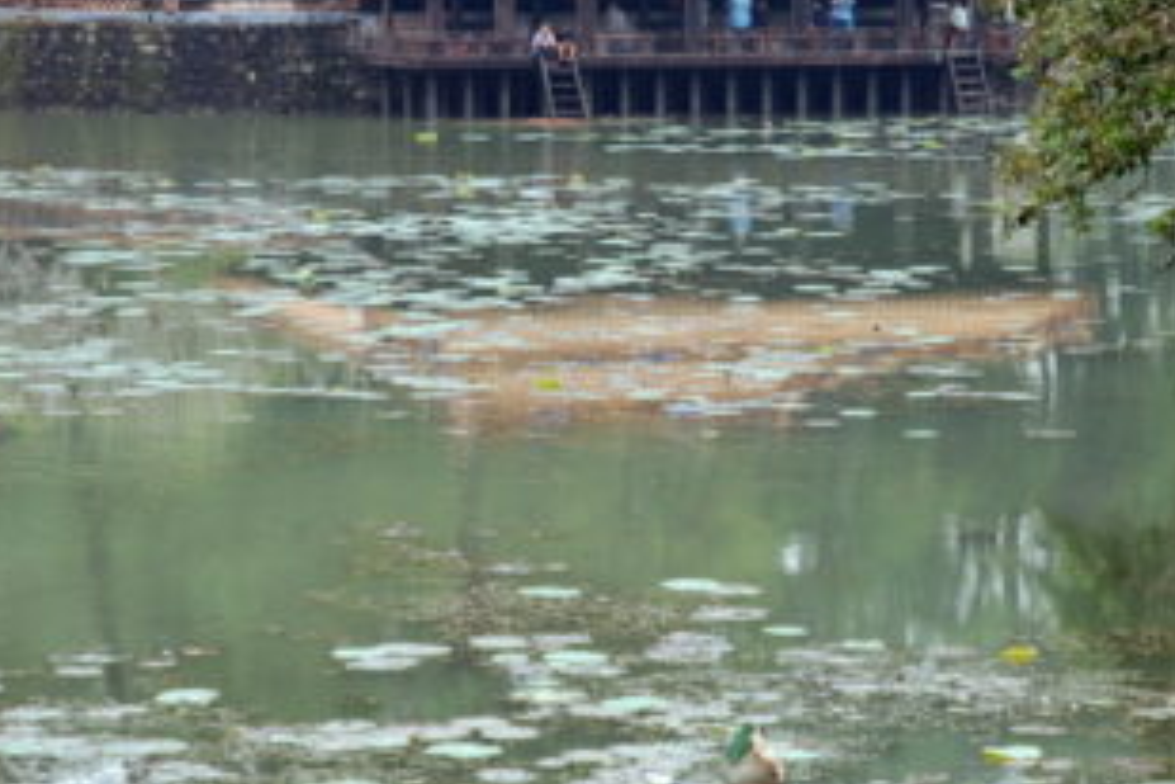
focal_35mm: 136
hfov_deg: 15.1
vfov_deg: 10.1
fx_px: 4439
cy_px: 268
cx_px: 688
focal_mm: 56
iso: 100
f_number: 8
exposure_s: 1/15
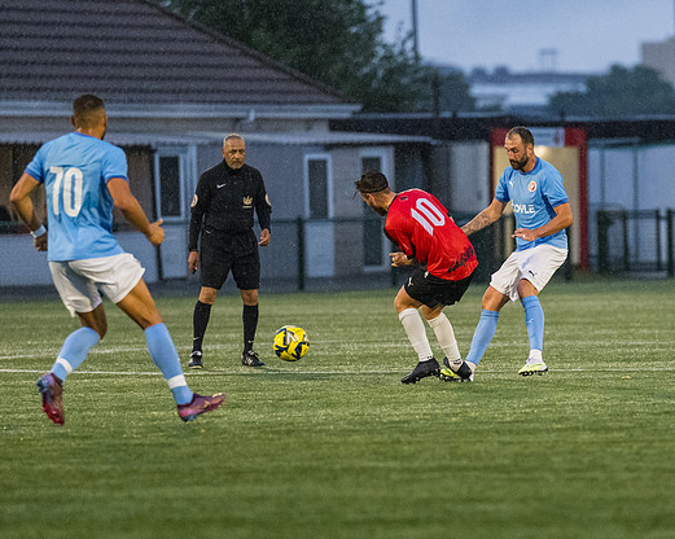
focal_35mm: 396
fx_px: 7905
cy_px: 316
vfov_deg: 3.9
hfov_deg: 4.9
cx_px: 522
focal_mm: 200
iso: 4000
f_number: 2.8
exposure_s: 1/1000
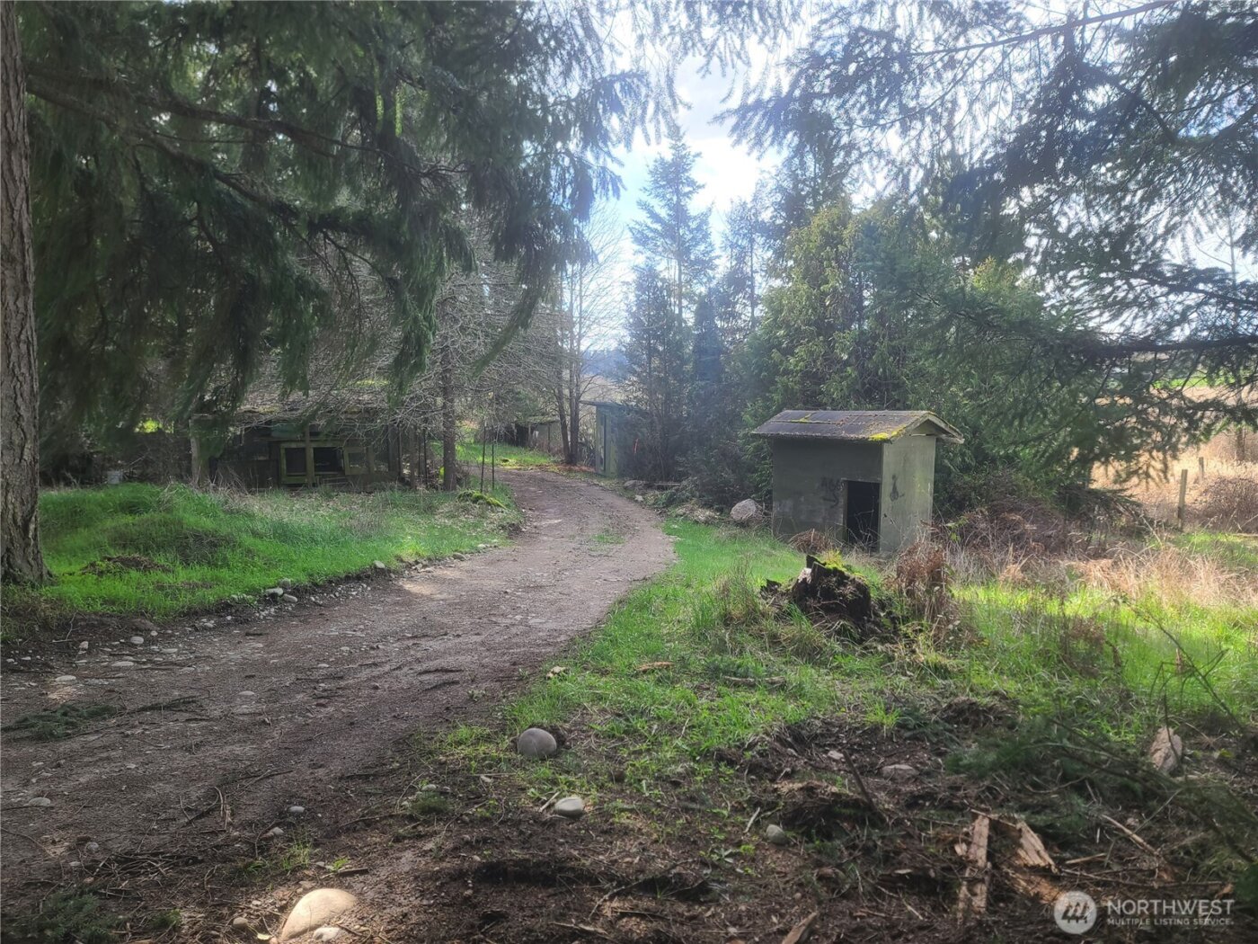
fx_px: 909
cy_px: 472
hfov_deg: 69.4
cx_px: 629
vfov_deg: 54.9
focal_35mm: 25
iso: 16
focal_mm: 7
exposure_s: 1/147
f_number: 1.8
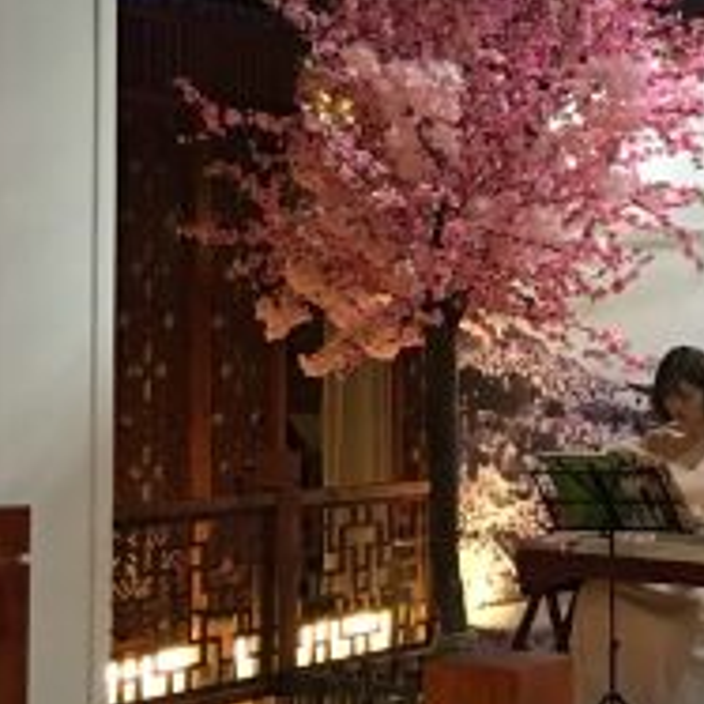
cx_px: 800
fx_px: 2209
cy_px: 286
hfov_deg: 17.4
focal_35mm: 96
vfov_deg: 18.1
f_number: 2.2
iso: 100
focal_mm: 4.15
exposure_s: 1/8
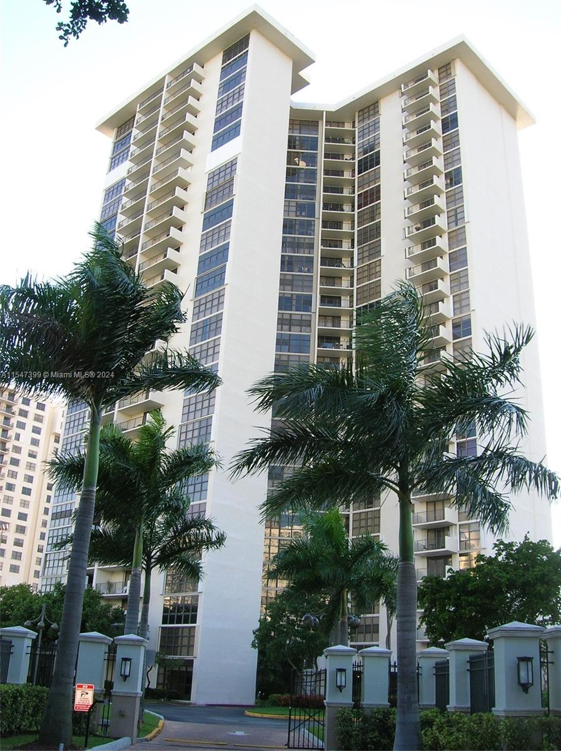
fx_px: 736
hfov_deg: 41.7
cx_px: 280
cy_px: 376
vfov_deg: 54.0
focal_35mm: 34
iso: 71
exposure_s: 1/97.5
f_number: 4.9
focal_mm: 5.7
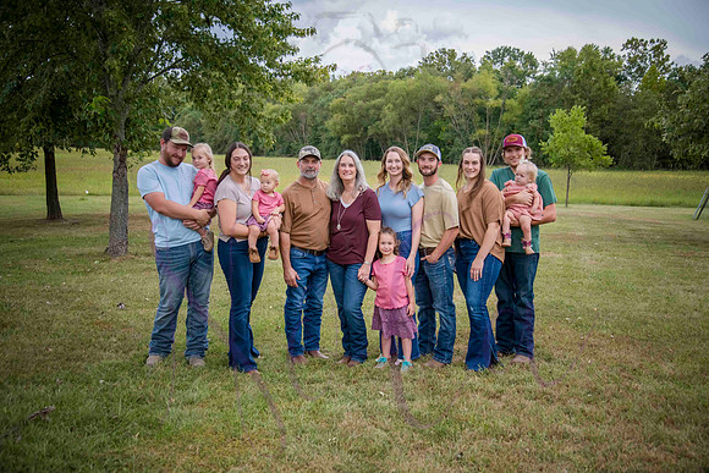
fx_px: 749
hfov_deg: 50.7
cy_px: 236
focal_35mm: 38
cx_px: 354
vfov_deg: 35.1
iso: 400
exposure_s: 1/500
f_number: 4.5
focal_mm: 38
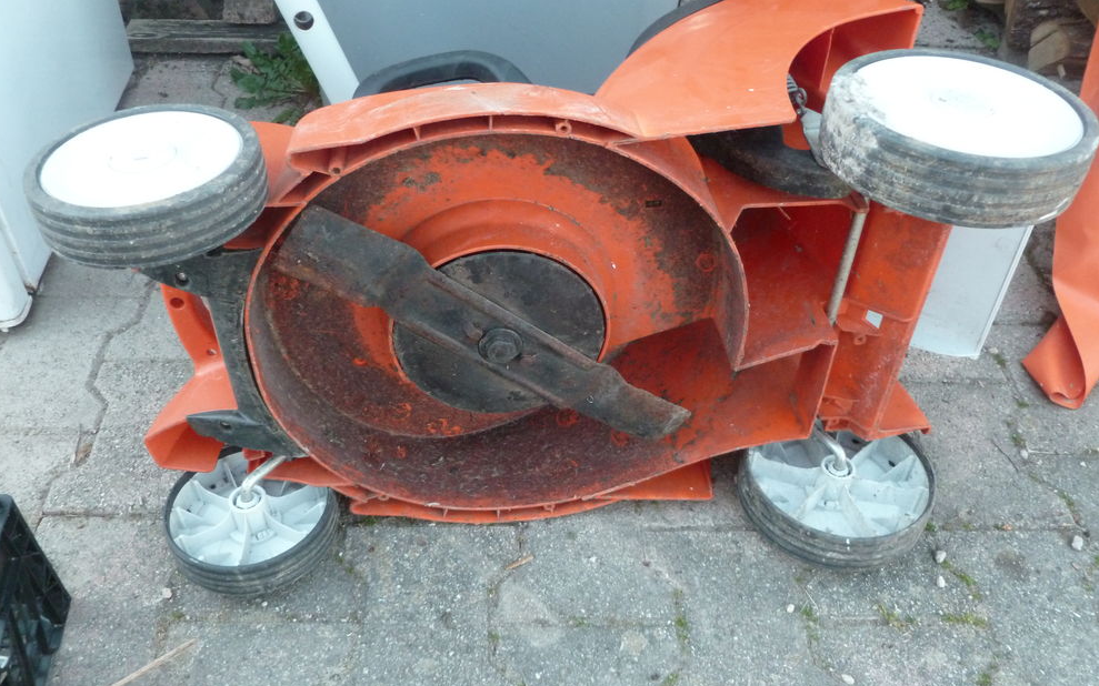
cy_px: 371
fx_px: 898
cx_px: 544
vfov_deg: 41.8
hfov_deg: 62.9
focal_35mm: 30
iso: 400
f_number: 3.3
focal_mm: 5
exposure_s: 1/100
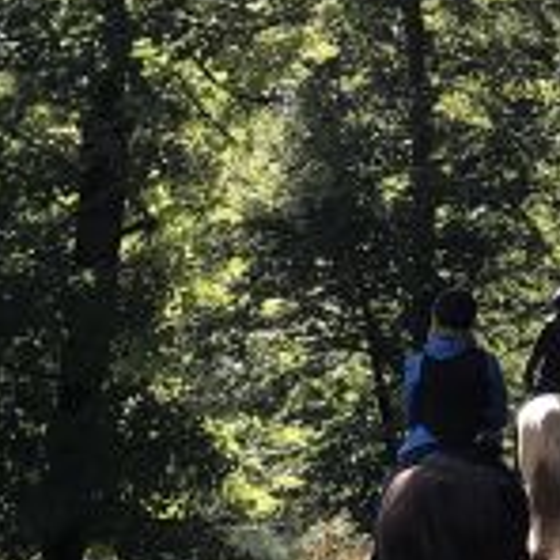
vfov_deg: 13.0
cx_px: 503
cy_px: 348
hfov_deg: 12.9
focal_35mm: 134
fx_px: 2453
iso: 20
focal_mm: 3.99
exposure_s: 1/368
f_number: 1.8
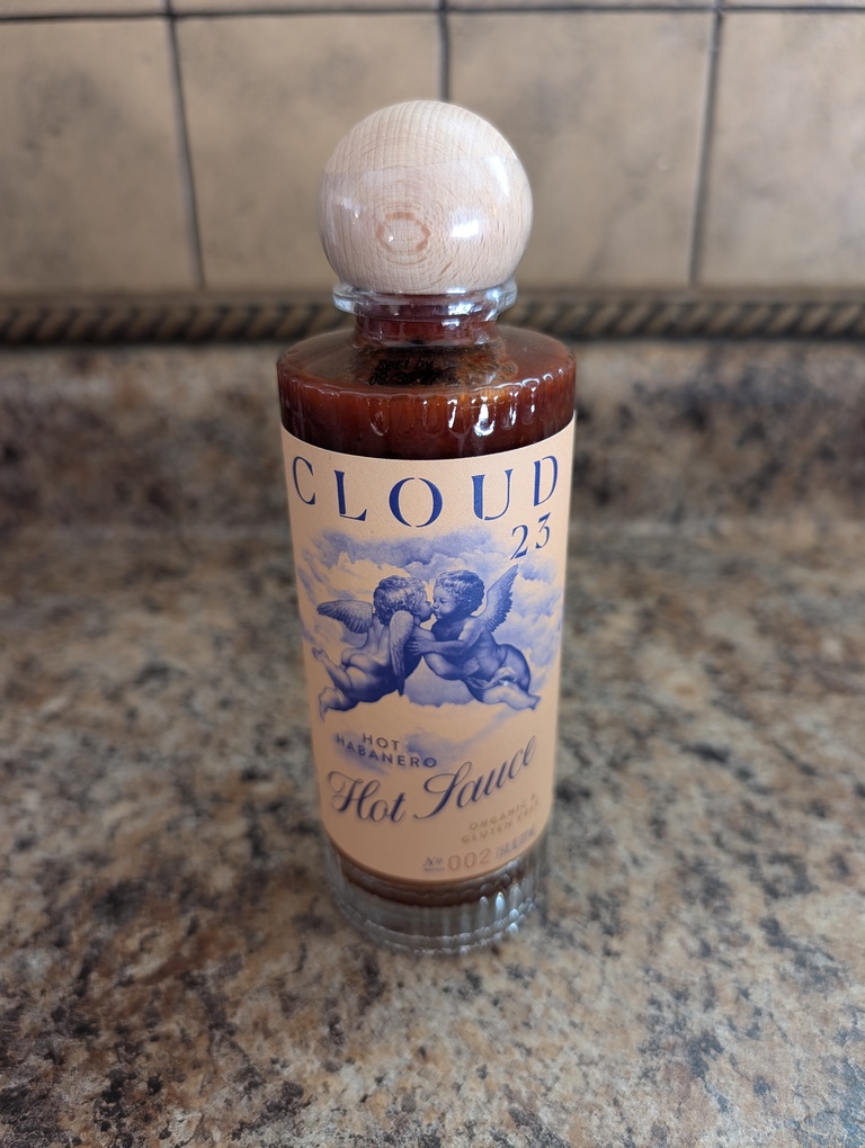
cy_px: 574
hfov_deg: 56.9
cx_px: 432
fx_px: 798
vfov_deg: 71.5
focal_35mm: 24
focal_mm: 6.9
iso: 100
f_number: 1.68
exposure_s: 1/30.1
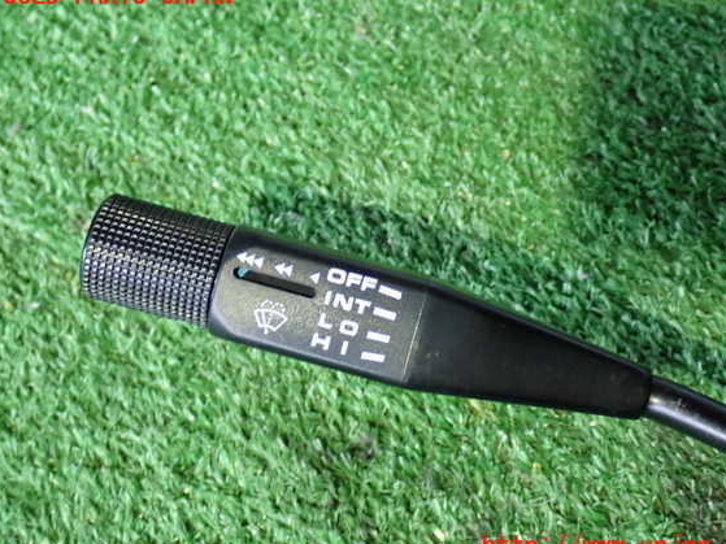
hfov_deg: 33.2
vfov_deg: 25.2
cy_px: 271
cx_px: 386
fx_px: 1216
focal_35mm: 58
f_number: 3.3
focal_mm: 9.65
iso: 800
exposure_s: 1/20
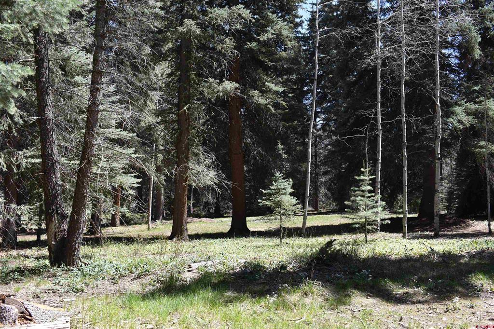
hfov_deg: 53.1
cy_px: 164
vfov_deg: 36.8
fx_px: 494
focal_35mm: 36
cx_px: 247
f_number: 6.3
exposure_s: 1/250
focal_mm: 24
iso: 200
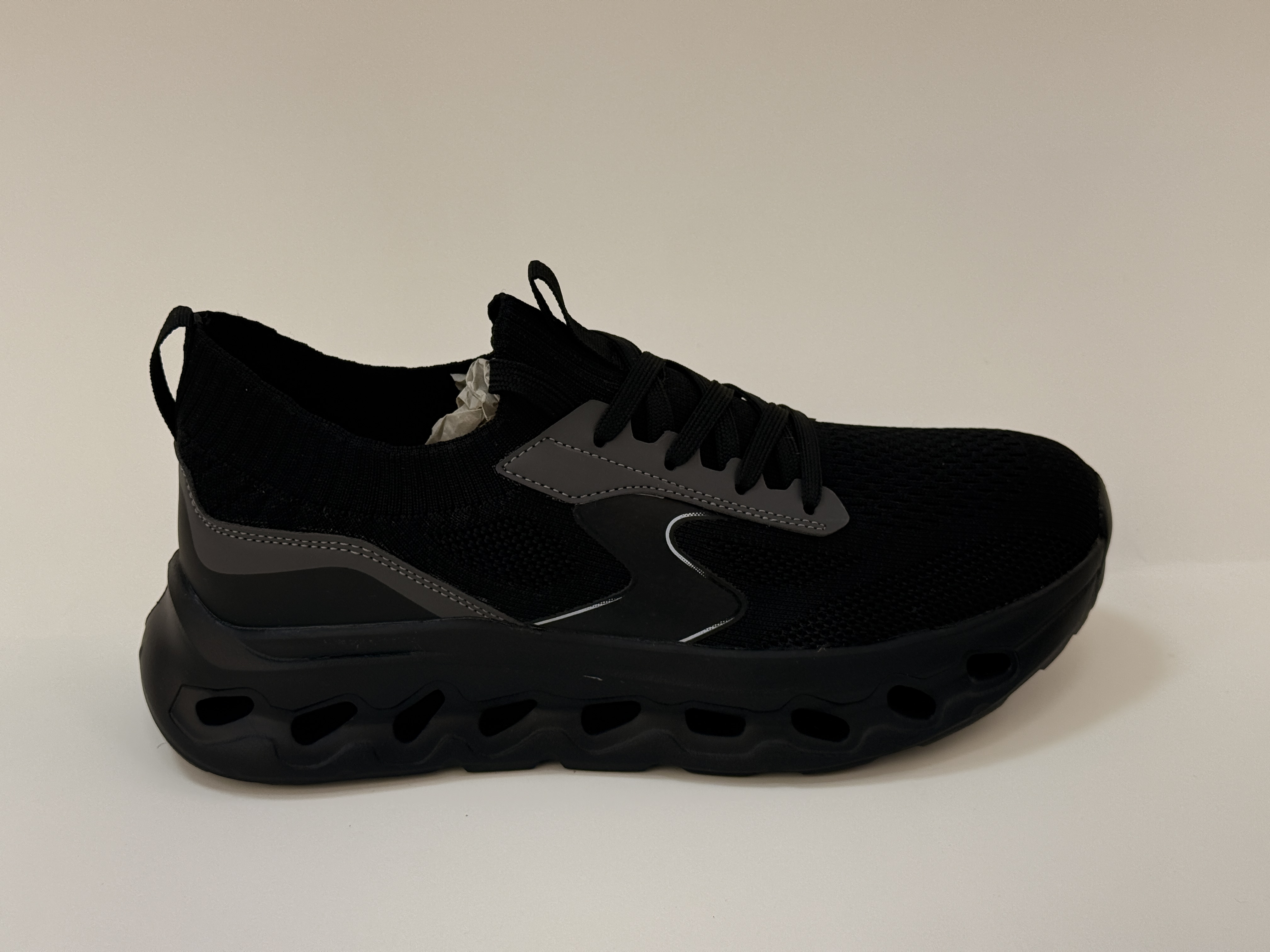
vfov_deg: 30.3
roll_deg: +0.6
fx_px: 1761
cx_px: 635
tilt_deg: -25.2
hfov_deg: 39.7
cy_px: 476
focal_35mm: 48
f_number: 1.78
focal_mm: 6.76
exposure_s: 1/227
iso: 125
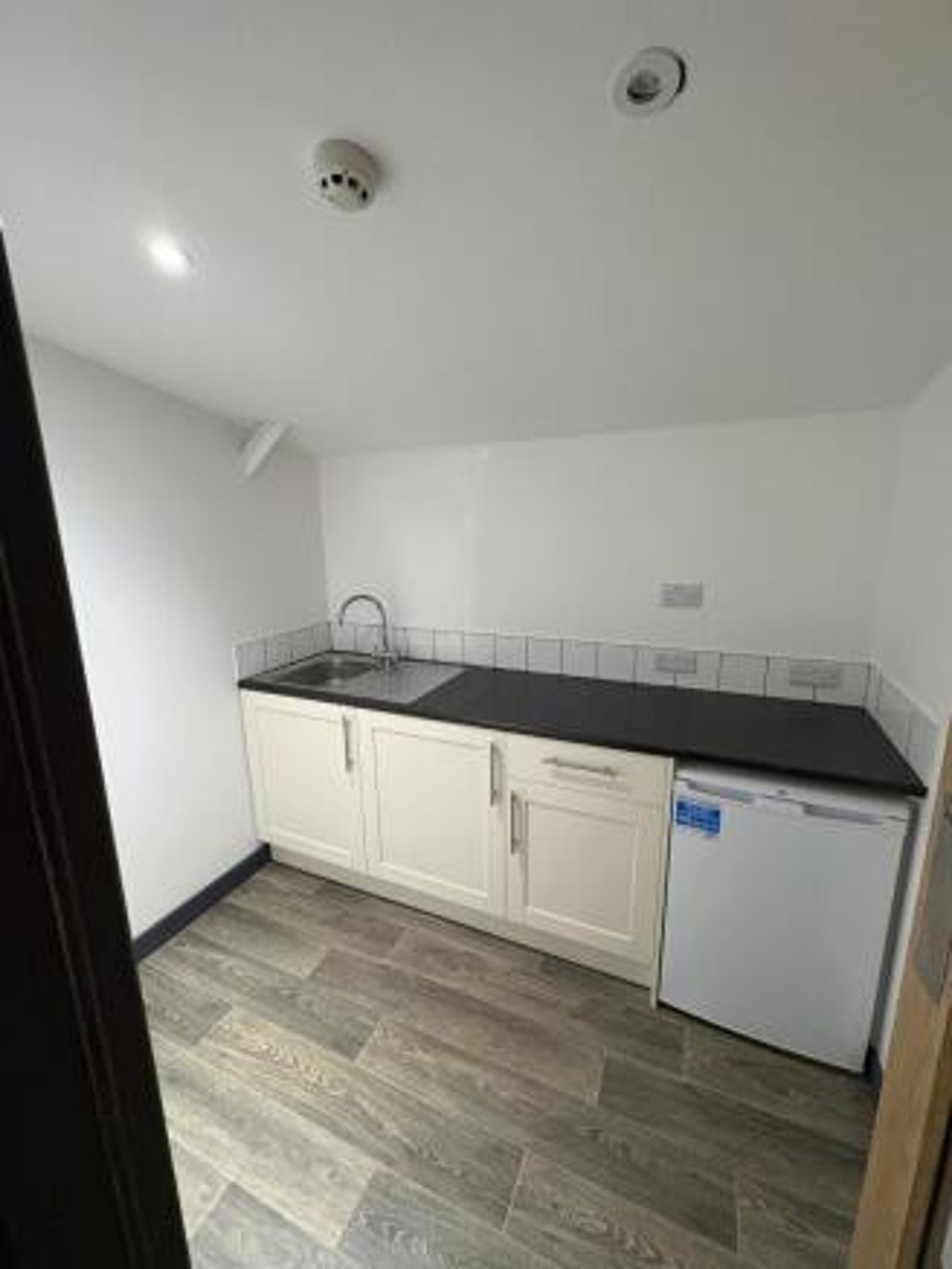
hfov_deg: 85.7
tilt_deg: -12.2
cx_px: 476
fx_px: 513
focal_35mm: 14
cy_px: 634
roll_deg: +0.9
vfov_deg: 102.0
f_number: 2.2
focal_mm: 2.22
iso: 400
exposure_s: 1/50
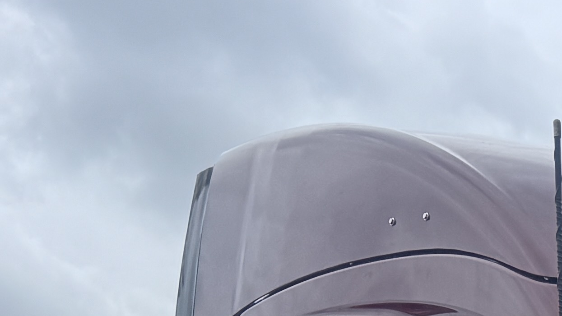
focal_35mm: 120
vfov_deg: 8.5
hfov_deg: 15.9
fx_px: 1788
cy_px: 927
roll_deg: -0.3
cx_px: 914
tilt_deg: -0.5
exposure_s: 1/3802
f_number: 1.78
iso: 80
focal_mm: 6.76
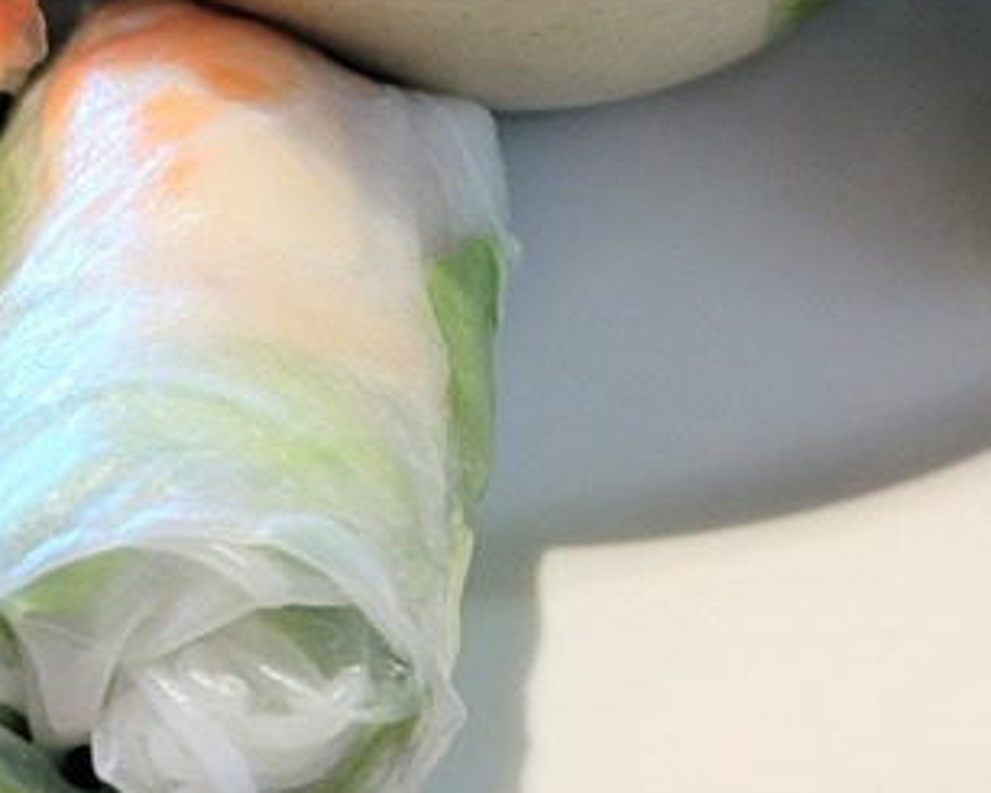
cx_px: 347
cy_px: 29
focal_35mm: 83
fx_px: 2435
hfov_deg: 22.9
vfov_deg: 18.1
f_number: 1.8
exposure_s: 1/60
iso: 200
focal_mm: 5.4
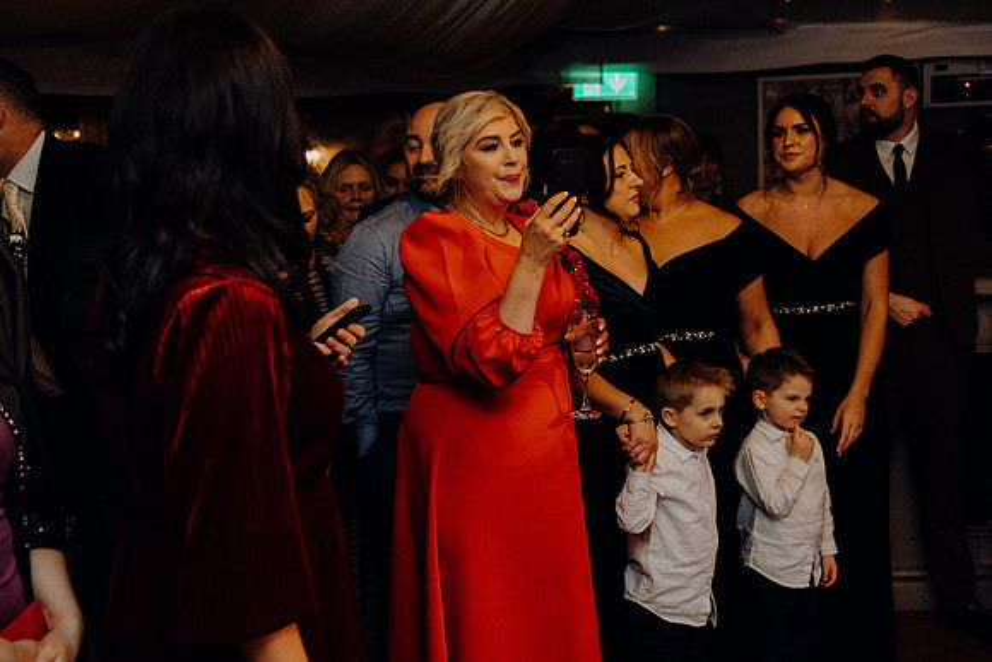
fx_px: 1268
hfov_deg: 42.7
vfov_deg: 29.3
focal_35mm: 46
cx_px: 496
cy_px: 331
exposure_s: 1/160
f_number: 3.5
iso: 2500
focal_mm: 46
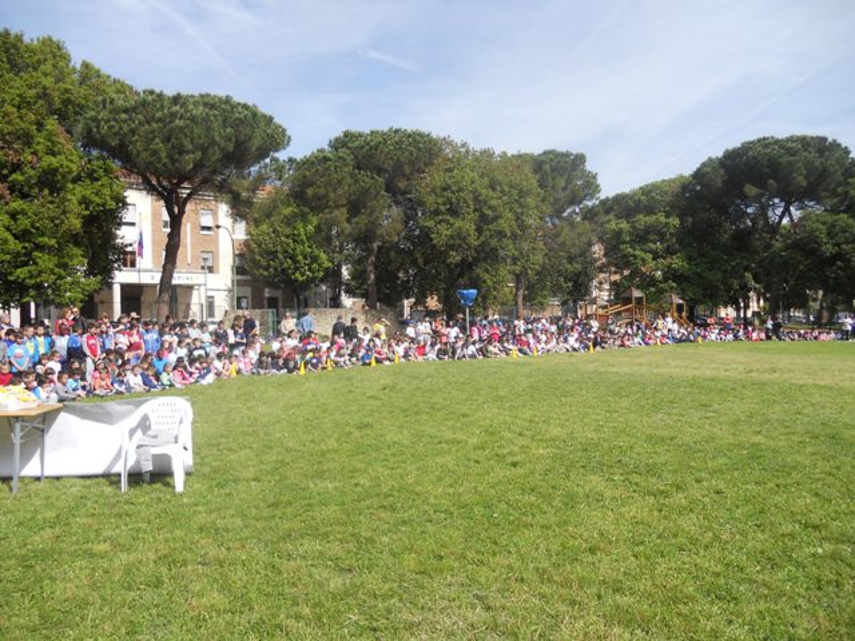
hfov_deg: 65.3
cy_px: 320
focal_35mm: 27
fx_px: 667
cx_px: 428
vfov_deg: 51.4
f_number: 3.2
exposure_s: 1/800
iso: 80
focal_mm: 4.9
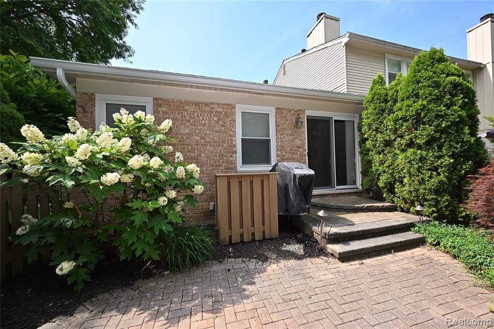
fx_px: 192
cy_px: 164
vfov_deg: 81.2
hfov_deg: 104.3
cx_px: 247
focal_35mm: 14
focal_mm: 14
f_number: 7.1
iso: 110
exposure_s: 1/200
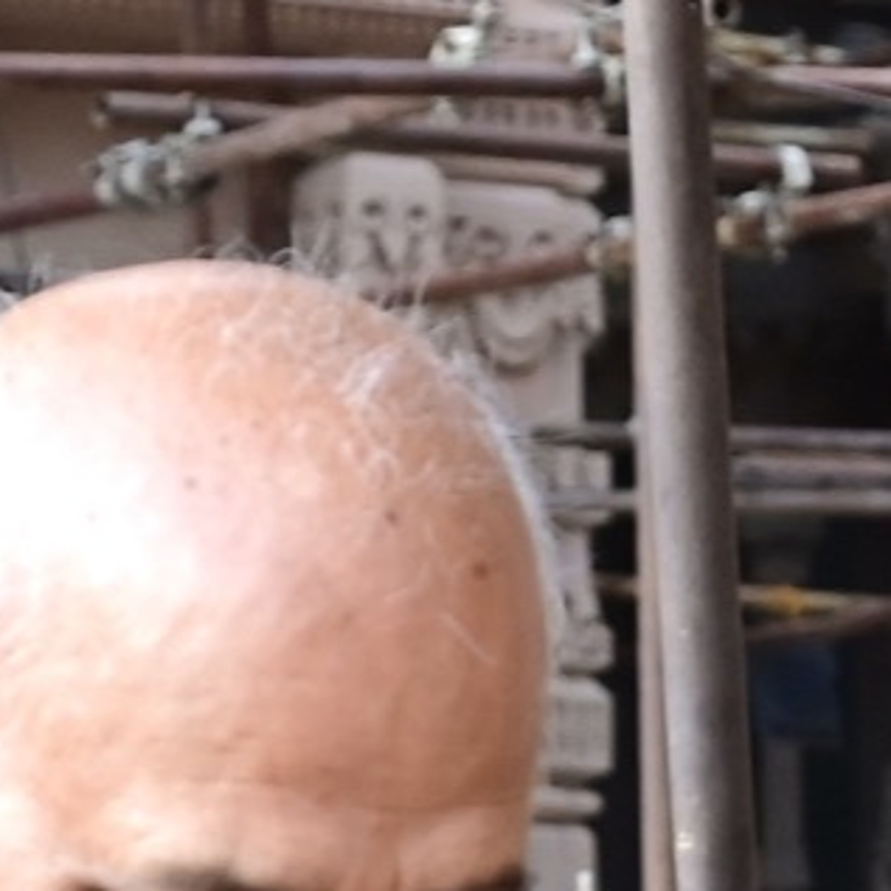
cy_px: 1574
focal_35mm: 176
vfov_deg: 9.5
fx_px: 5125
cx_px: 455
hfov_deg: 9.9
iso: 800
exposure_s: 1/160
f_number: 5
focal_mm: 41
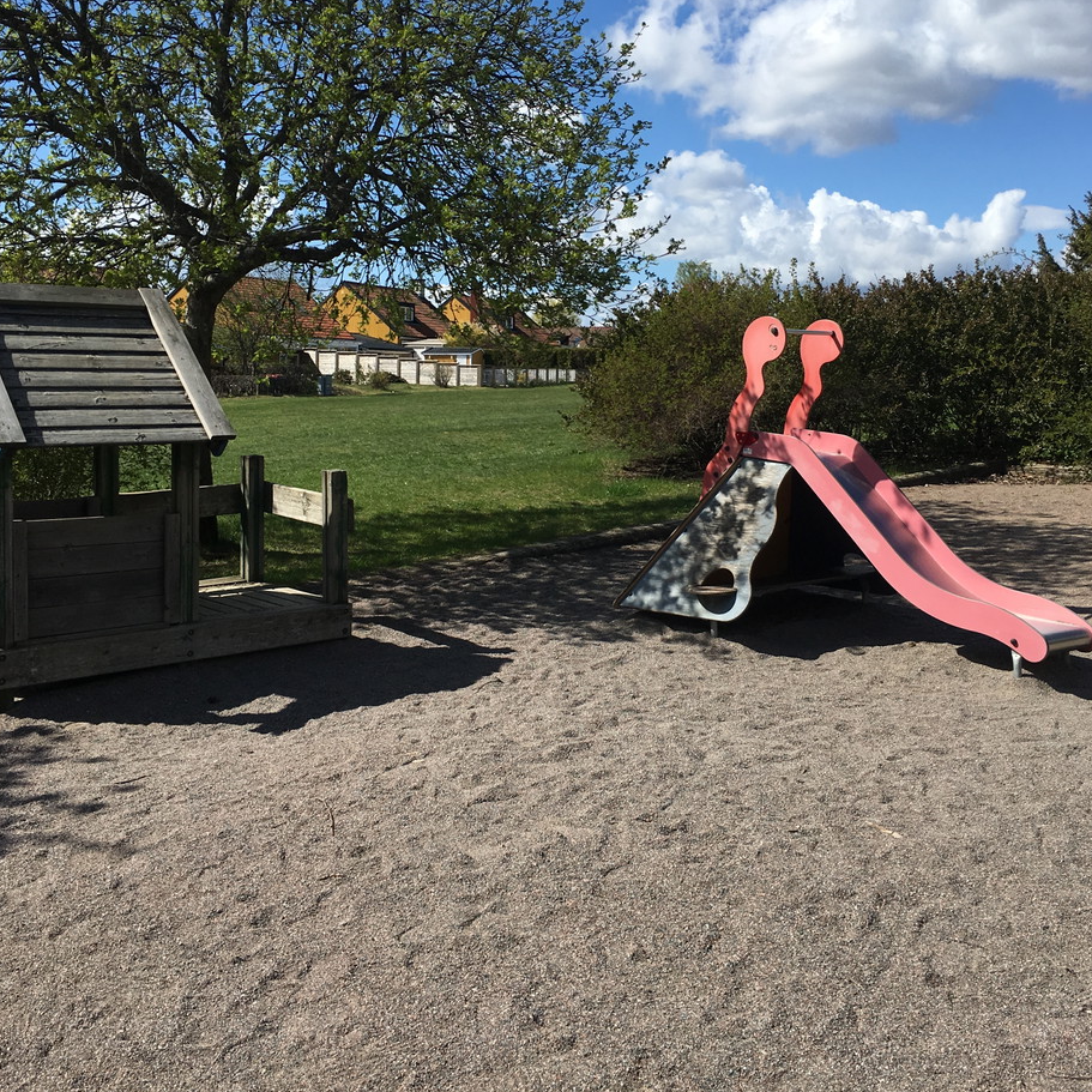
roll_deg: -0.3
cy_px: 388
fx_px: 1285
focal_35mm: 36
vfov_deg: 45.5
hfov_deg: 46.0
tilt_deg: -0.4
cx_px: 556
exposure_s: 1/2198
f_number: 2.2
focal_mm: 4.15
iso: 25
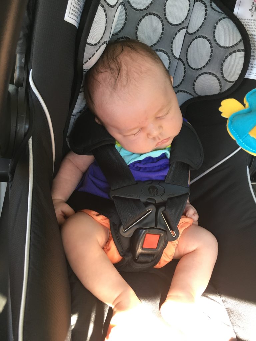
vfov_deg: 61.7
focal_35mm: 29
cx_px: 128
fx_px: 286
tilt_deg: -47.3
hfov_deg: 48.2
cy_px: 170
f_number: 2.2
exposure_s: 1/30
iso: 40
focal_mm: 4.15
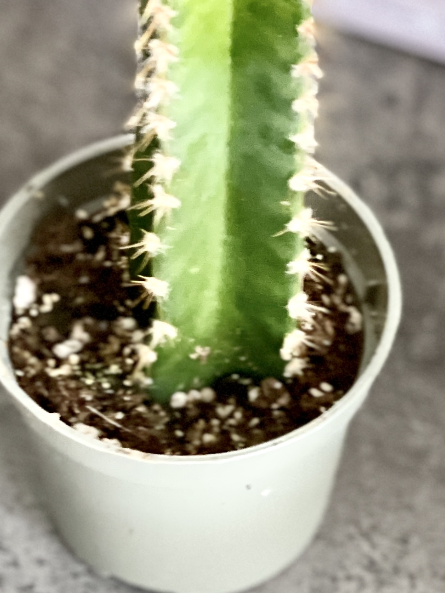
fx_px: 3427
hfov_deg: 7.4
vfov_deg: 9.9
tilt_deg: -47.8
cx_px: 97
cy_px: 157
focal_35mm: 200
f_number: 2.2
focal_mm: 7.5
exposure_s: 1/33
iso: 320
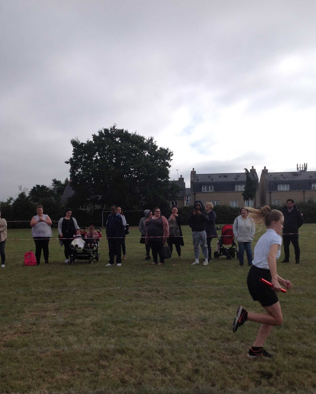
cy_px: 232
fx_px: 491
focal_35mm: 42
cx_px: 170
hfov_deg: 35.7
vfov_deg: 43.7
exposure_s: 1/2016
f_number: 2.4
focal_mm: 4.28
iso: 50
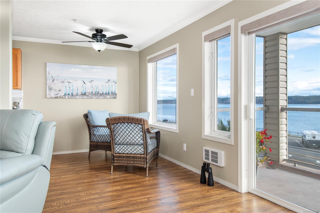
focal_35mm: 27
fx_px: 240
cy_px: 106
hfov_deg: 67.4
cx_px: 160
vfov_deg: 47.9
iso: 320
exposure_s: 1/50
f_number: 8
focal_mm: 18
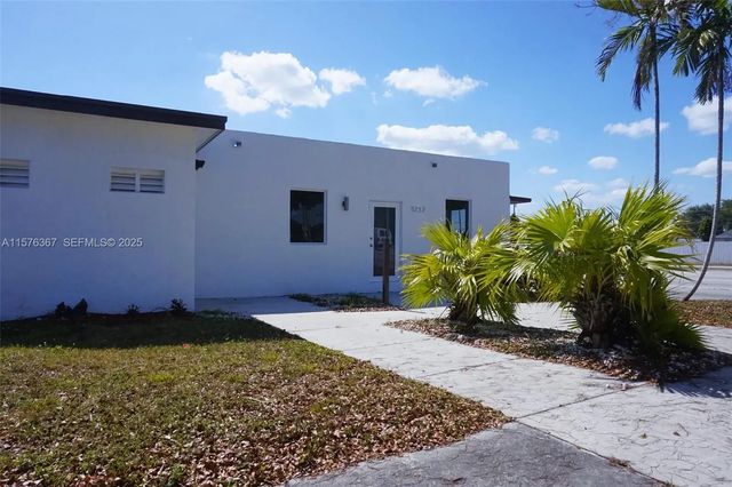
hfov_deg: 73.8
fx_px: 488
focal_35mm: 24
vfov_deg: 53.1
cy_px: 244
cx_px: 366
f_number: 14
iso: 2000
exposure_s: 1/2500
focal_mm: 16
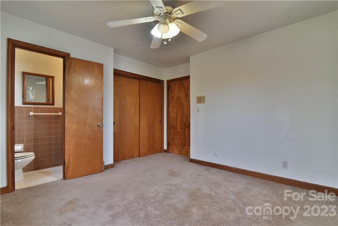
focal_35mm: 16
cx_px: 169
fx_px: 150
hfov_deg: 96.7
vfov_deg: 73.8
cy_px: 113
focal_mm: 16
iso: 1600
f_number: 6.3
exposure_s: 1/125
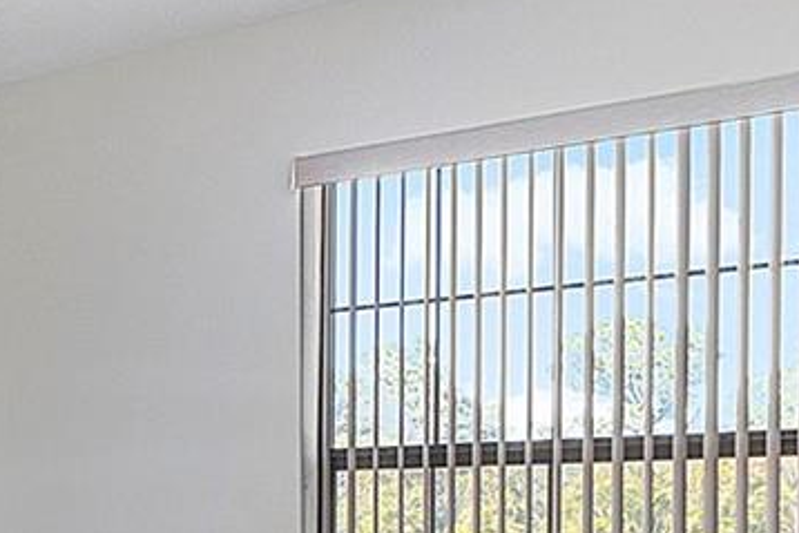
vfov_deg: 19.6
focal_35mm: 67
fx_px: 1488
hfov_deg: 26.7
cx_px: -156
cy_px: 558
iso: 160
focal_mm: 10
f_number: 11
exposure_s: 1/4
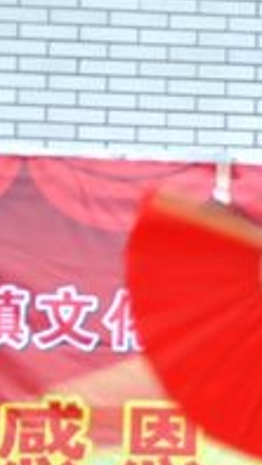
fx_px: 2752
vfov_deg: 9.5
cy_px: 579
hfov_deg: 5.4
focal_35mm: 223
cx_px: 489
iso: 200
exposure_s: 1/200
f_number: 7.1
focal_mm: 35
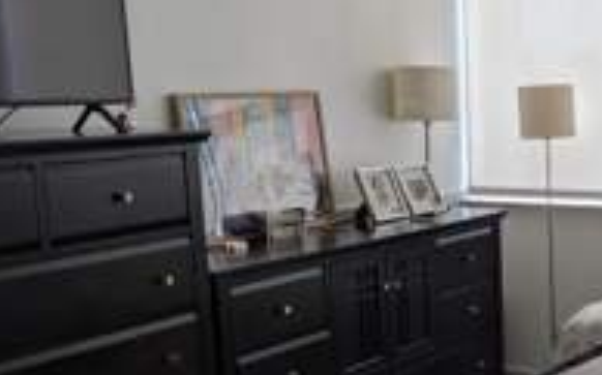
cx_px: 583
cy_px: 298
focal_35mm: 63
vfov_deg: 20.4
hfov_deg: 30.5
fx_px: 1033
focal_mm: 6.9
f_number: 1.68
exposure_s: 1/208
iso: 19
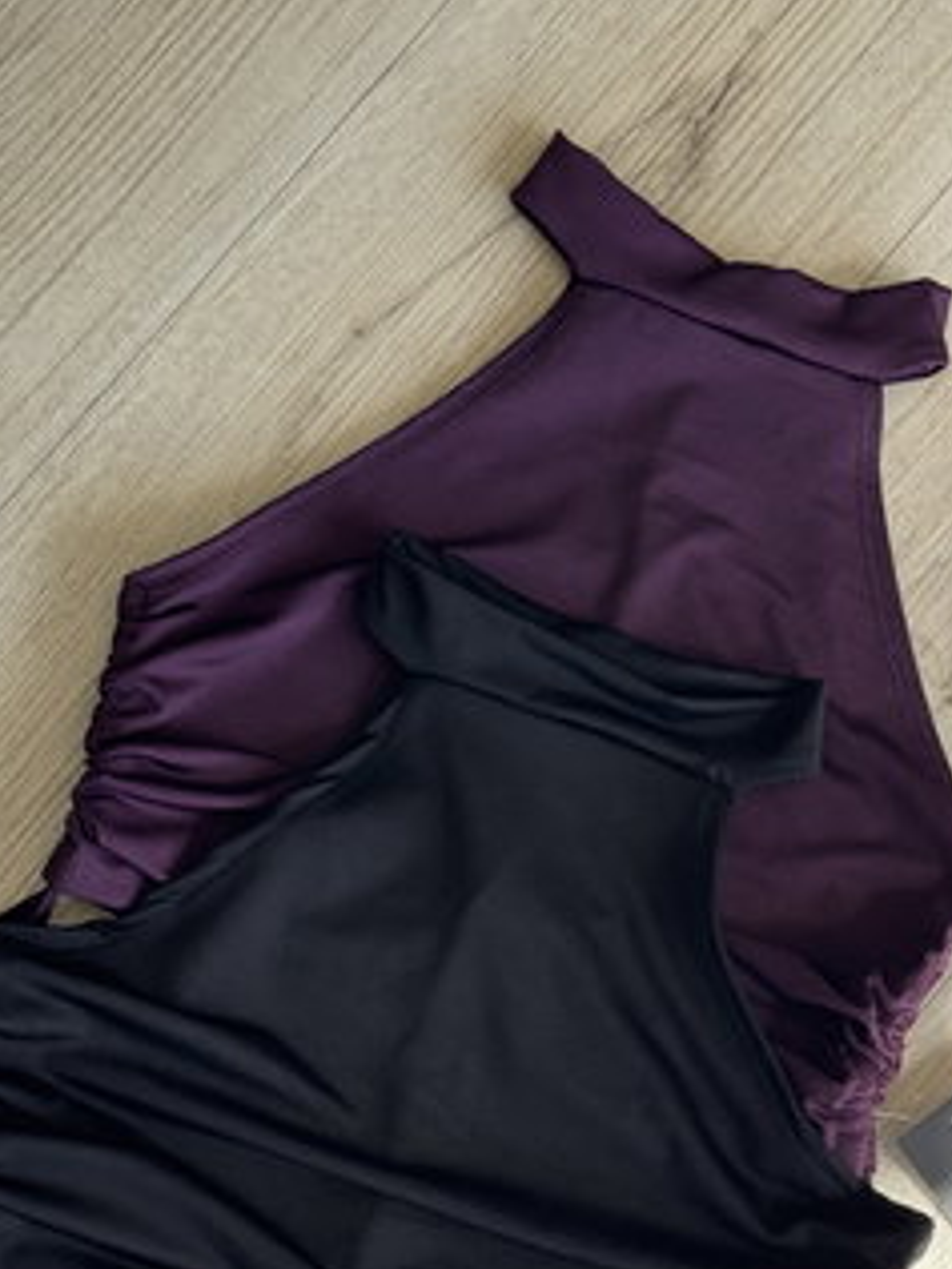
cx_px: 470
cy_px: 1018
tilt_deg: -82.0
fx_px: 2970
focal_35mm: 81
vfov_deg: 23.8
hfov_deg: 18.2
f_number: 1.78
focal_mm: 6.76
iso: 64
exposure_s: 1/510
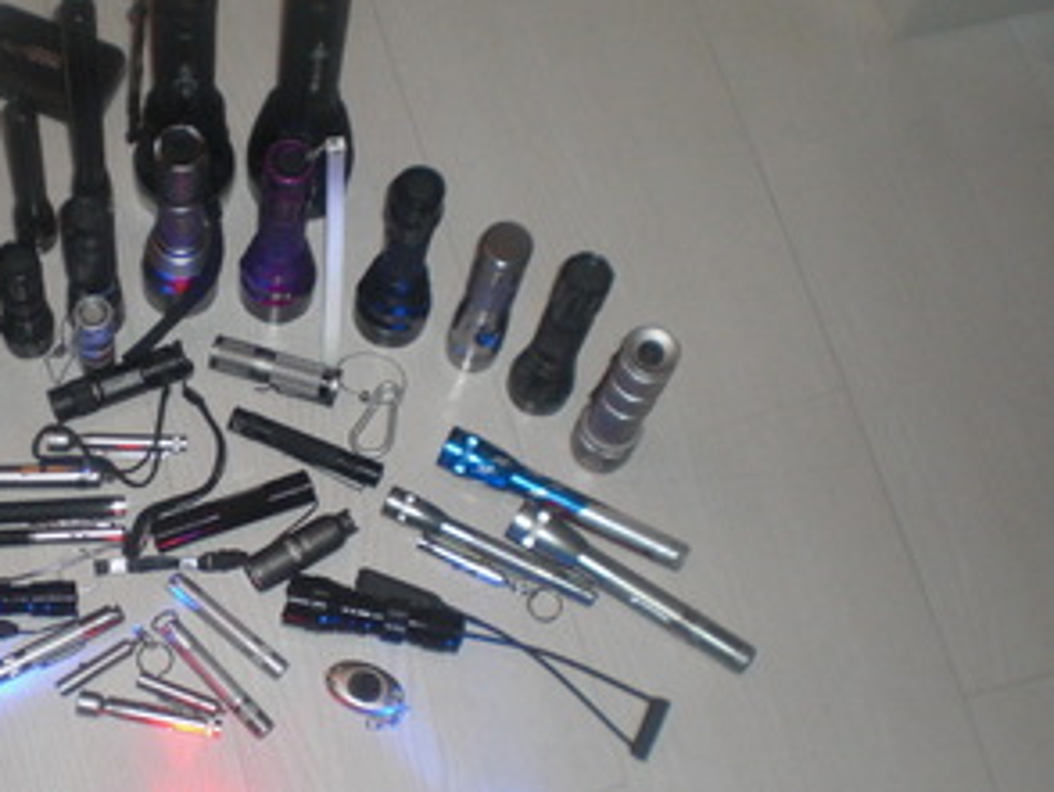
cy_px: 516
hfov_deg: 30.4
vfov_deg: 23.6
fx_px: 1889
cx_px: 204
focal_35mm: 62
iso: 200
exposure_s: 1/60
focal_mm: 6.3
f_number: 3.1
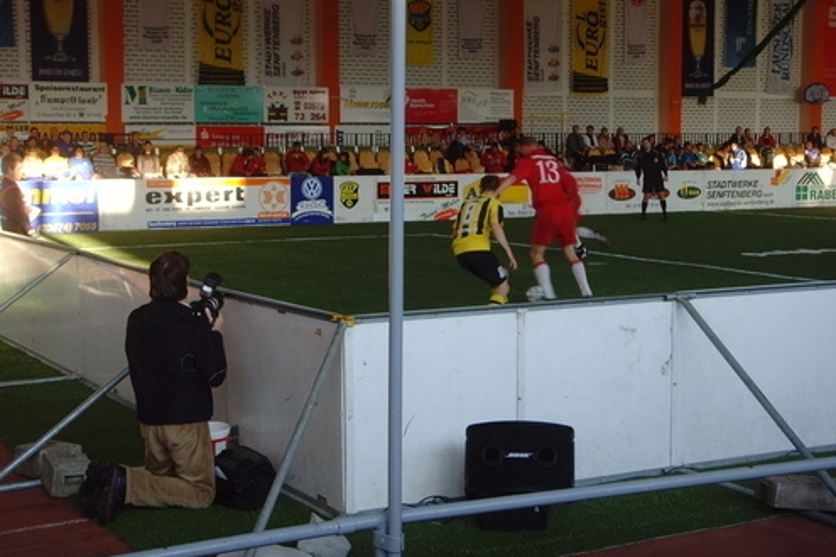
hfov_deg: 31.9
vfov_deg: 21.6
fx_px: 1463
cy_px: 256
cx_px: 417
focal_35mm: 63
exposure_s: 1/45
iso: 120
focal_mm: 10.2
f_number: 3.9
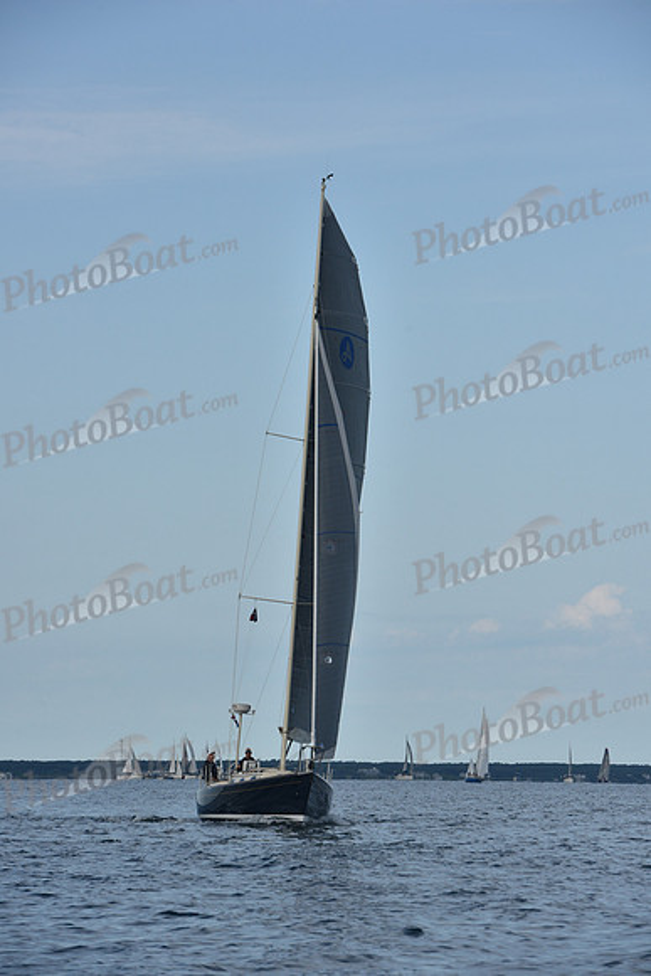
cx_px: 326
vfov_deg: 11.7
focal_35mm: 175
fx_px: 4744
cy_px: 488
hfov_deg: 7.9
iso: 320
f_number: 10
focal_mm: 175
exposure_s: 1/1000
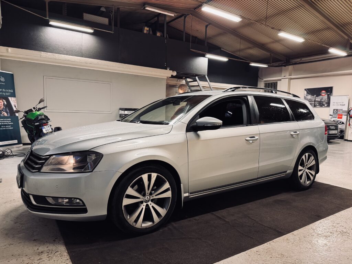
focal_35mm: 24
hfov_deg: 71.6
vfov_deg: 56.8
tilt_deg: -4.4
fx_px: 244
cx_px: 176
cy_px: 132
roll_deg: -1.2
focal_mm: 6.76
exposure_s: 1/50
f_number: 1.78
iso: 250
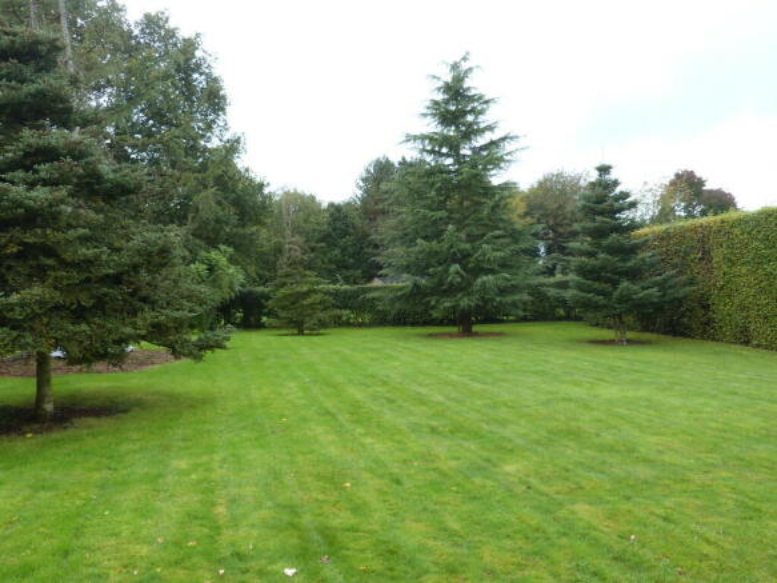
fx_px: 696
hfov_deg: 58.4
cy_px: 292
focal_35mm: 31
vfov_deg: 45.4
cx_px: 388
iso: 100
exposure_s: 1/80
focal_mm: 5.4
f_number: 3
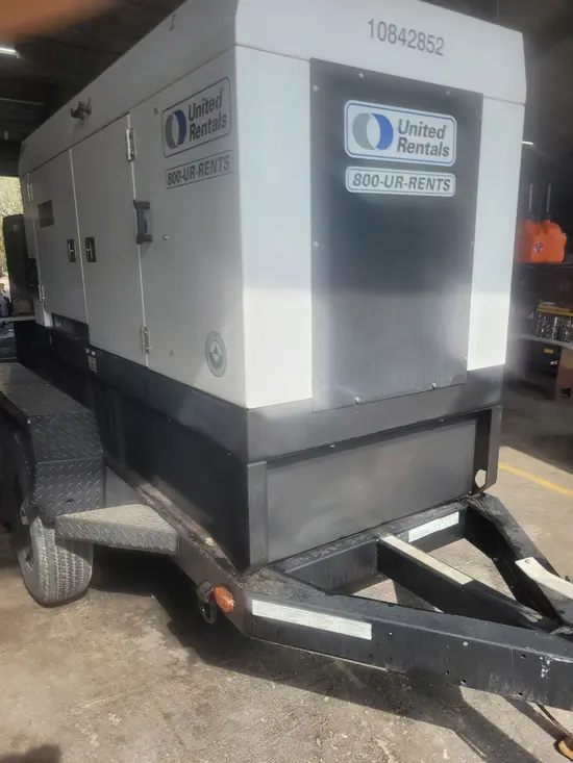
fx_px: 574
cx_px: 286
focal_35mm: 26
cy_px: 382
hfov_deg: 53.1
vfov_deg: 67.3
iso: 40
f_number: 1.8
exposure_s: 1/1002
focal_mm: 5.4
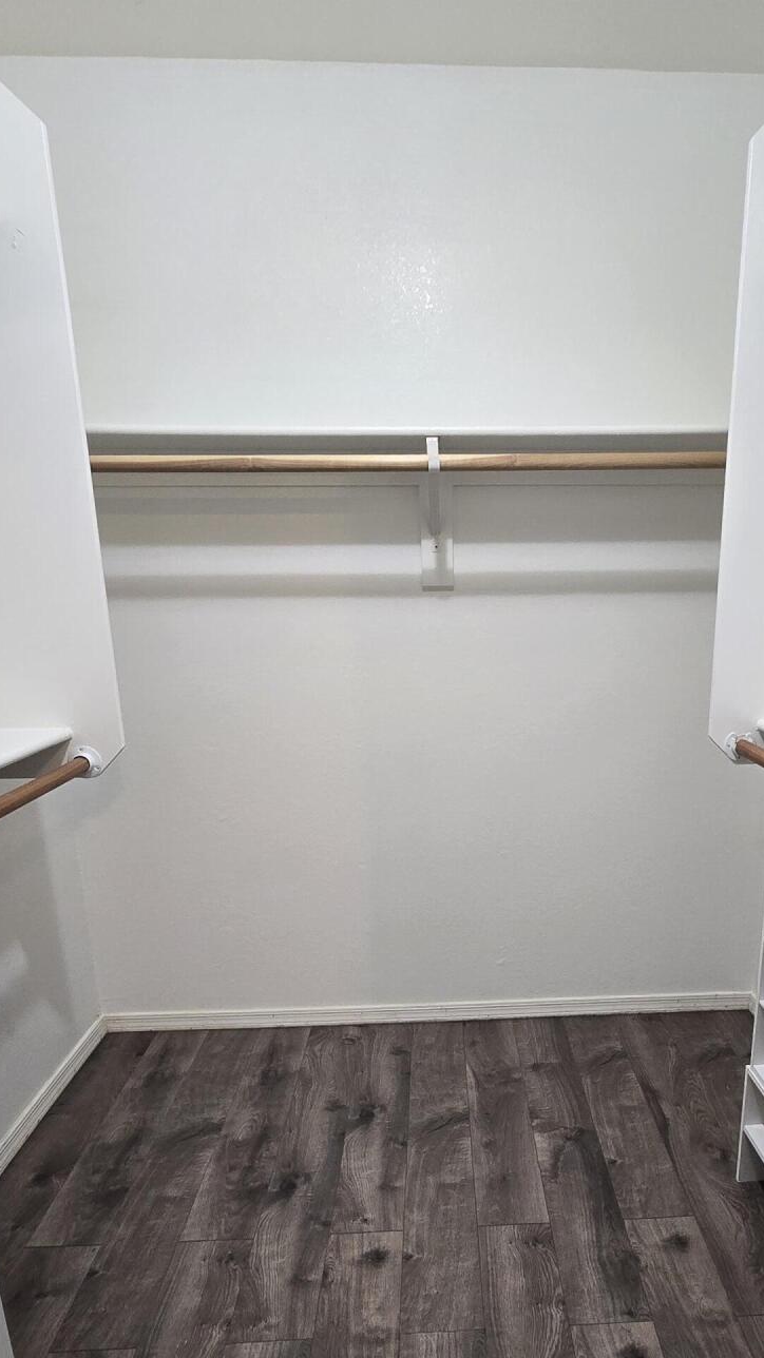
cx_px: 477
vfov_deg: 79.8
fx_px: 793
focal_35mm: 22
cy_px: 843
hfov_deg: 50.9
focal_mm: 2.2
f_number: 2.2
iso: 200
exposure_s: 1/60
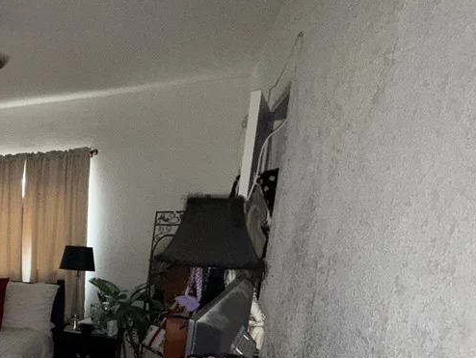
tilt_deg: -10.9
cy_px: 299
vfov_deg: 45.2
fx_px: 399
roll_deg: -1.2
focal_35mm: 29
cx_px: -10
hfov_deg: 49.2
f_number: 2.2
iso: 200
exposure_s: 1/60
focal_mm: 2.22
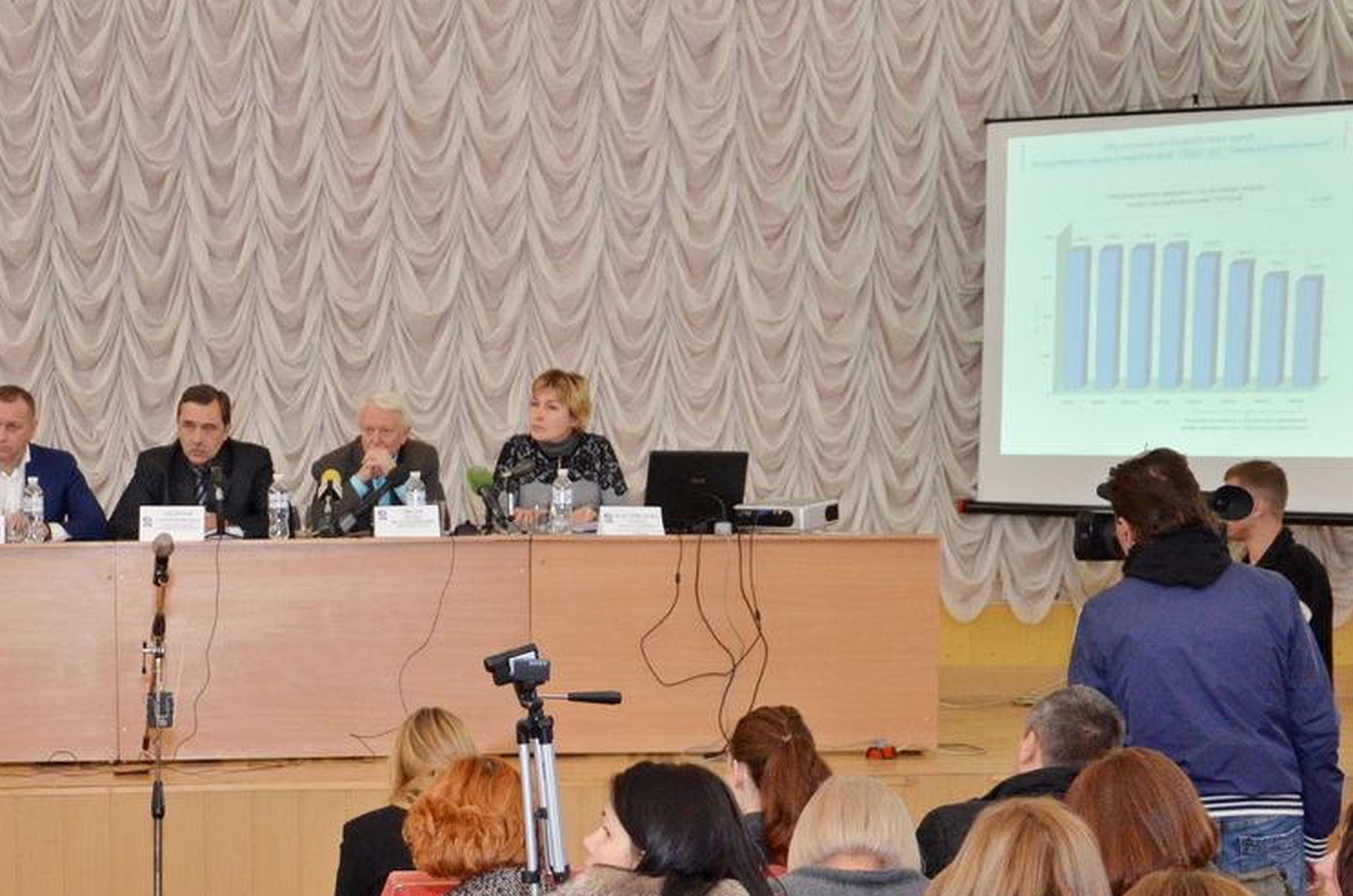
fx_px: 2963
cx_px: 278
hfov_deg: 25.3
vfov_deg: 17.0
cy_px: 746
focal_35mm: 79
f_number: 4
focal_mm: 28
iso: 1000
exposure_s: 1/160
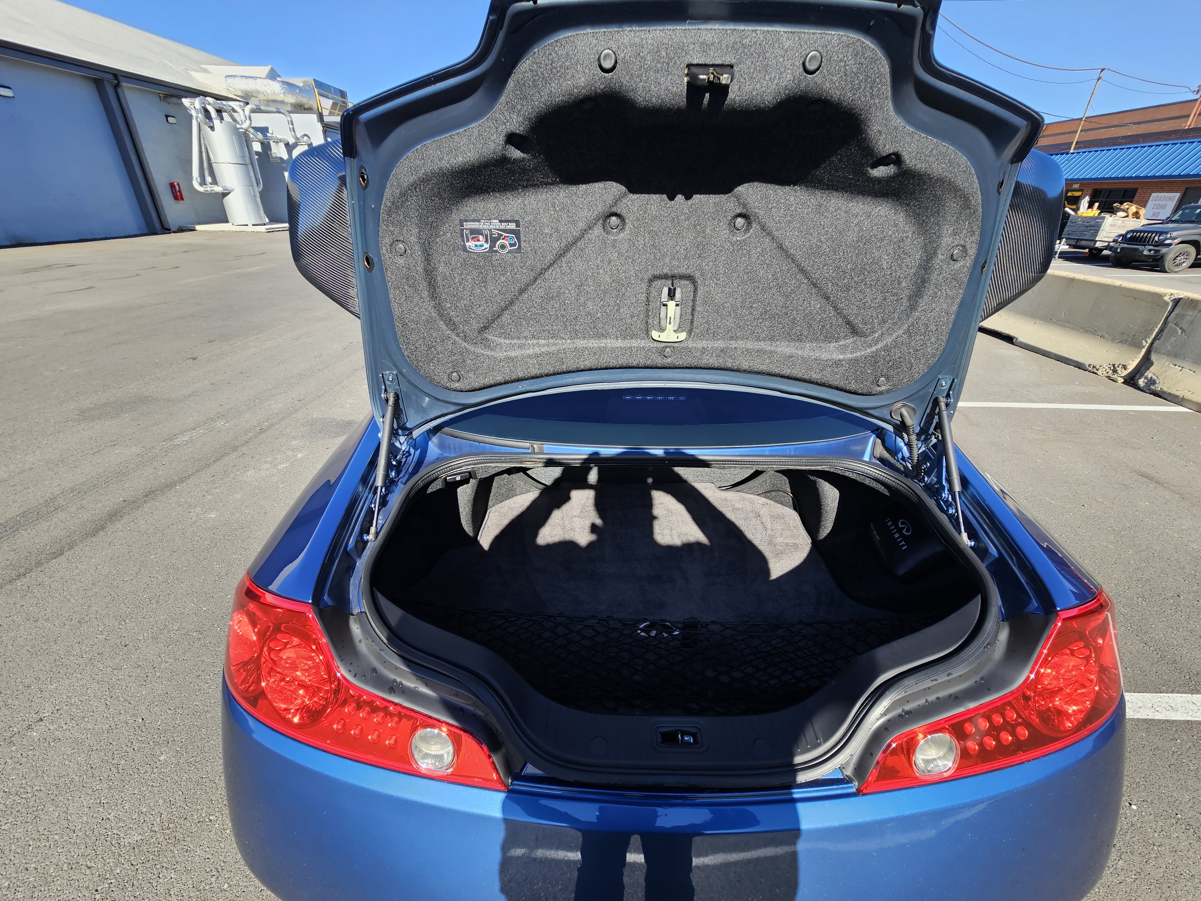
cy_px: 450
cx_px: 600
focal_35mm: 13
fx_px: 451
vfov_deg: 89.9
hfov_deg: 106.2
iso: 50
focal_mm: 2.2
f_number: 2.2
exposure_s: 1/643
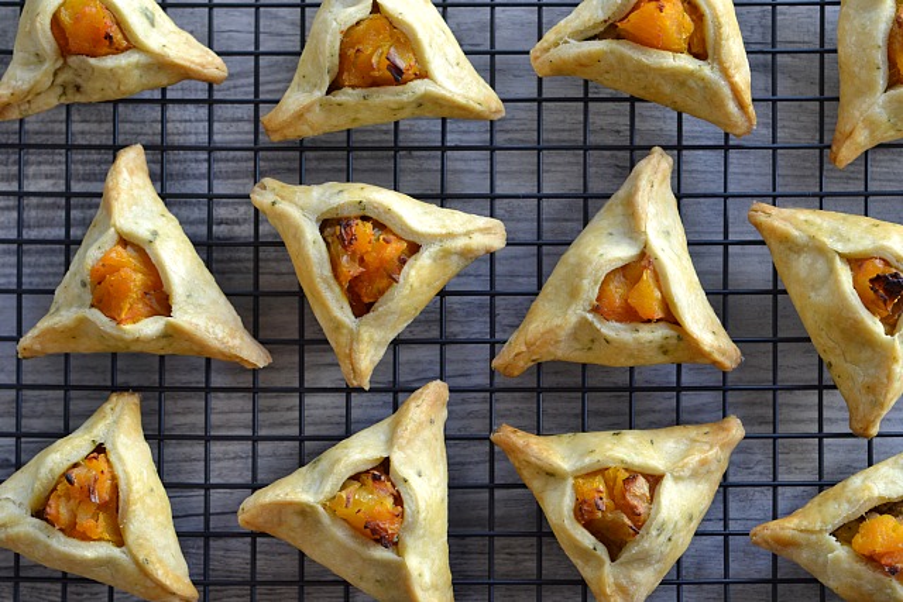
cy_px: 301
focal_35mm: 75
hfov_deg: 27.0
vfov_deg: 18.2
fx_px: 1882
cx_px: 452
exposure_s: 1/40
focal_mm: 50
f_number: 4.5
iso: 200
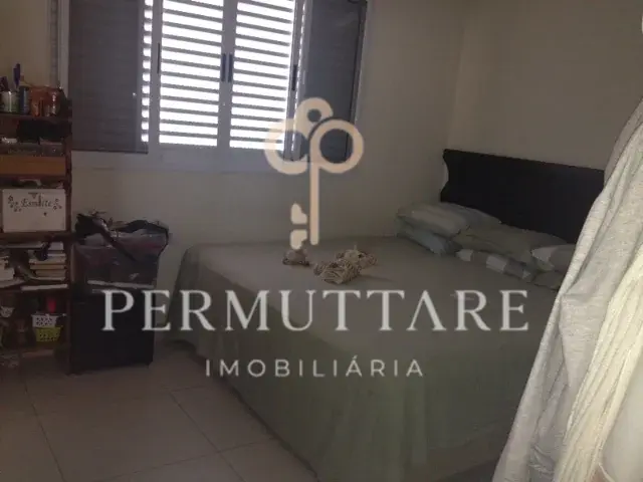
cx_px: 322
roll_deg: -5.0
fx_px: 650
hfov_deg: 52.6
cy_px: 241
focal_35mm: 35
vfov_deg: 40.7
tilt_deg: -15.1
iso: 250
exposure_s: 1/16
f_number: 2.4
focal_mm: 4.28
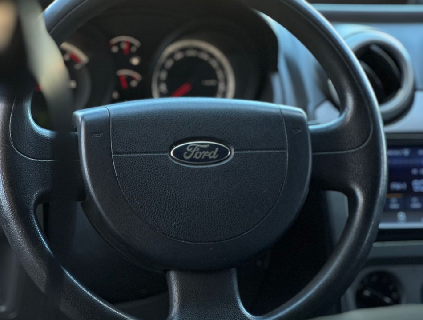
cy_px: 160
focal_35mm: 77
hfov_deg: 25.3
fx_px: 944
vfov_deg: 19.3
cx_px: 212
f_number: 2.8
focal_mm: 9
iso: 160
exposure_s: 1/40
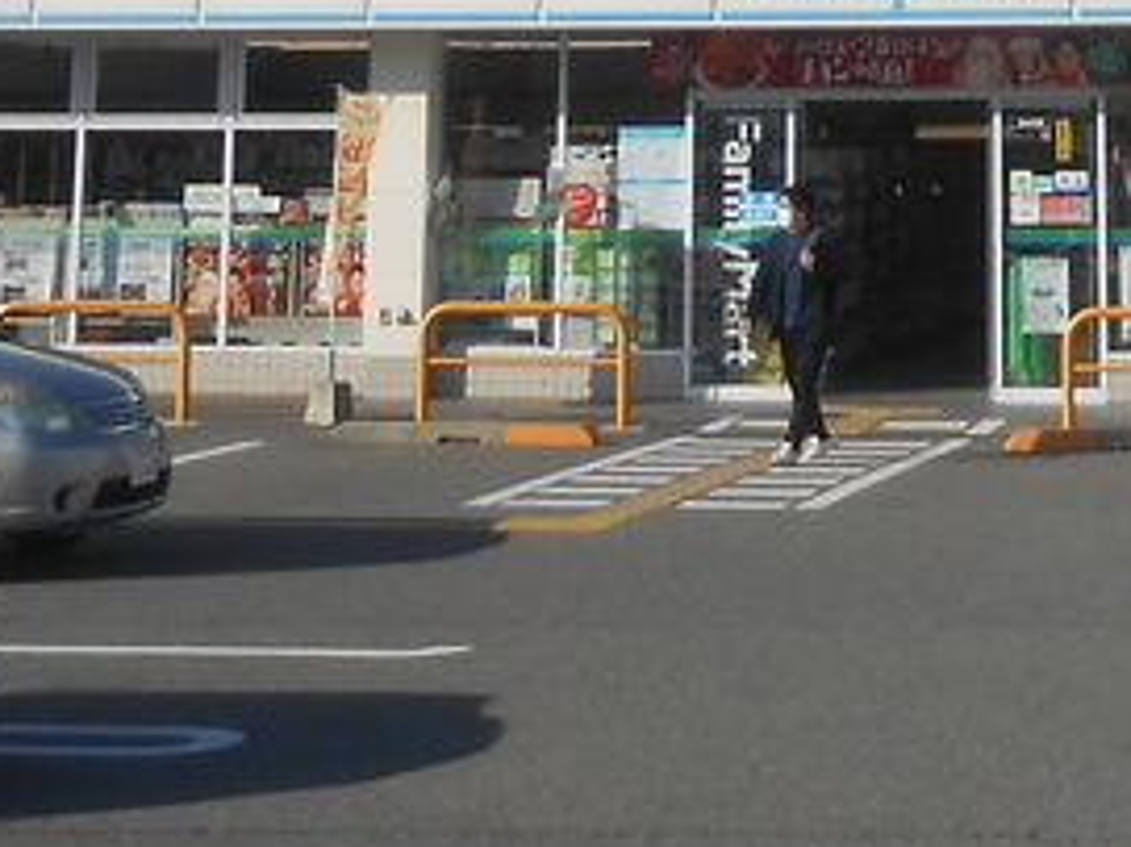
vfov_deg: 11.5
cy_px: -889
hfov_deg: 16.9
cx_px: 1010
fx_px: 3756
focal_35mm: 115
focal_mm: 4.6
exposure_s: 1/1250
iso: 80
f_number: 3.5
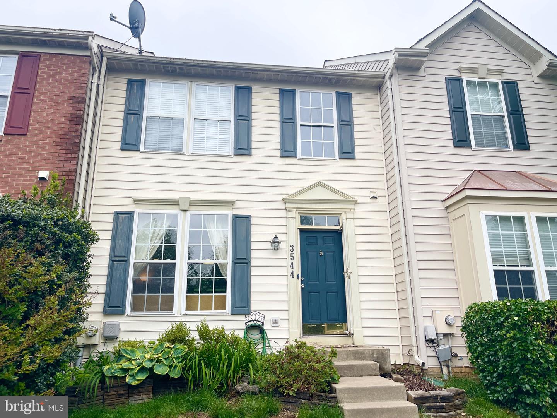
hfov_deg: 69.4
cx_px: 278
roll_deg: +1.3
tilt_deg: +16.6
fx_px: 402
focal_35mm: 25
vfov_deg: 54.9
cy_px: 209
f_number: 1.6
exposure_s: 1/2288
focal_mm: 5.1
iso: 32
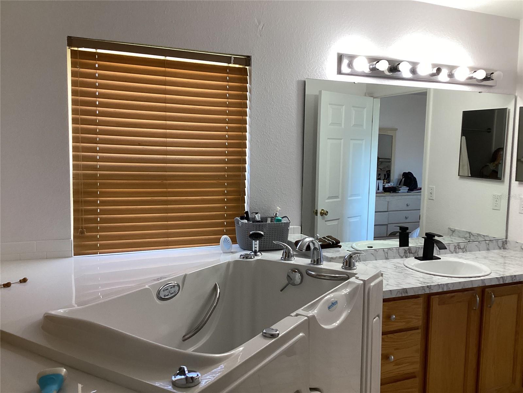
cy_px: 196
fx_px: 468
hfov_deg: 58.4
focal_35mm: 31
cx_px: 262
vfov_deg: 45.4
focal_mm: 3.3
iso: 160
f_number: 2.4
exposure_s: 1/60
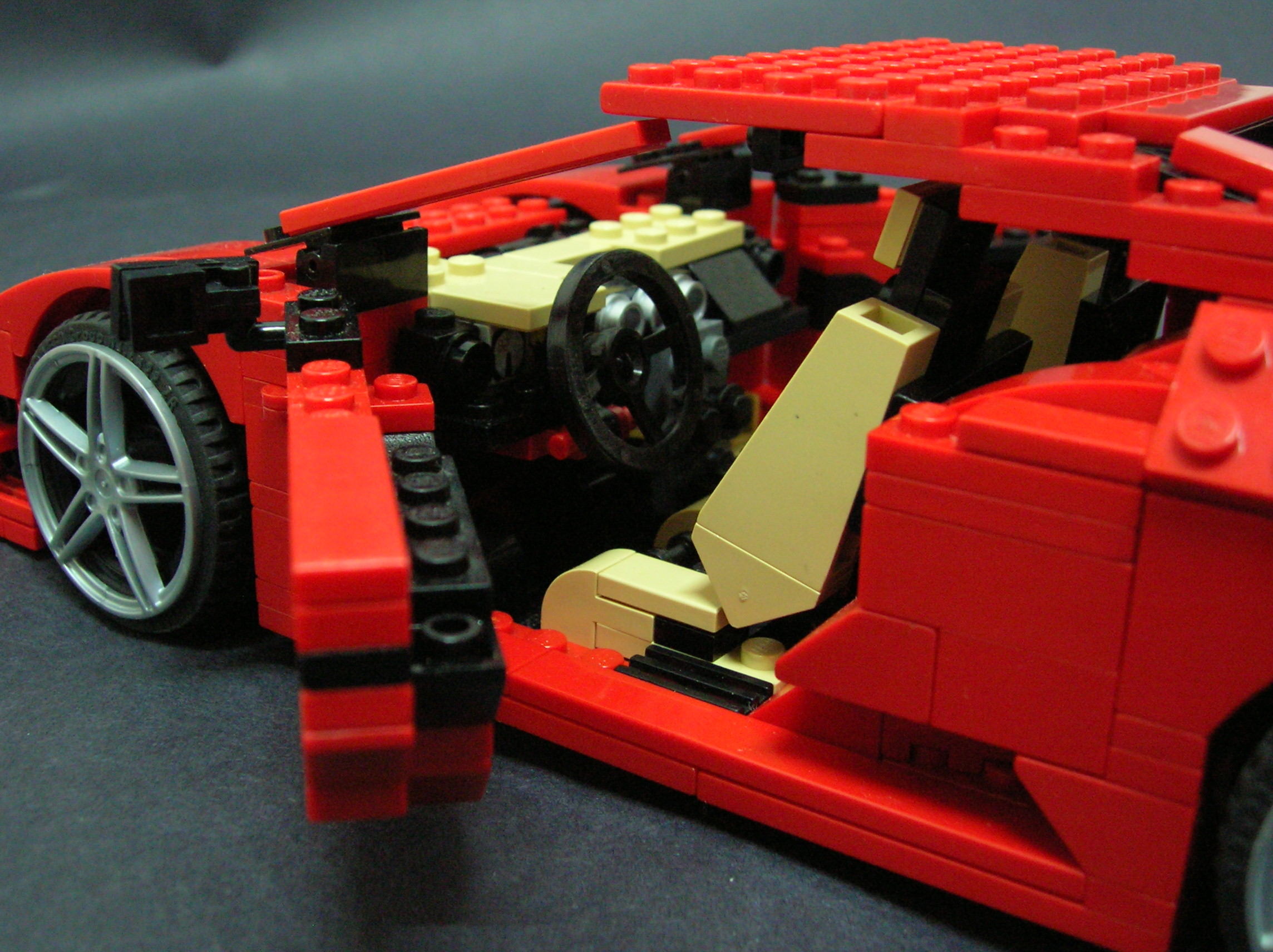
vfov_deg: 37.7
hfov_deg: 49.0
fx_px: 1396
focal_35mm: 38
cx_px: 636
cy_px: 476
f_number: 3
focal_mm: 6.4
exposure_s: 1/2.8
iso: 200
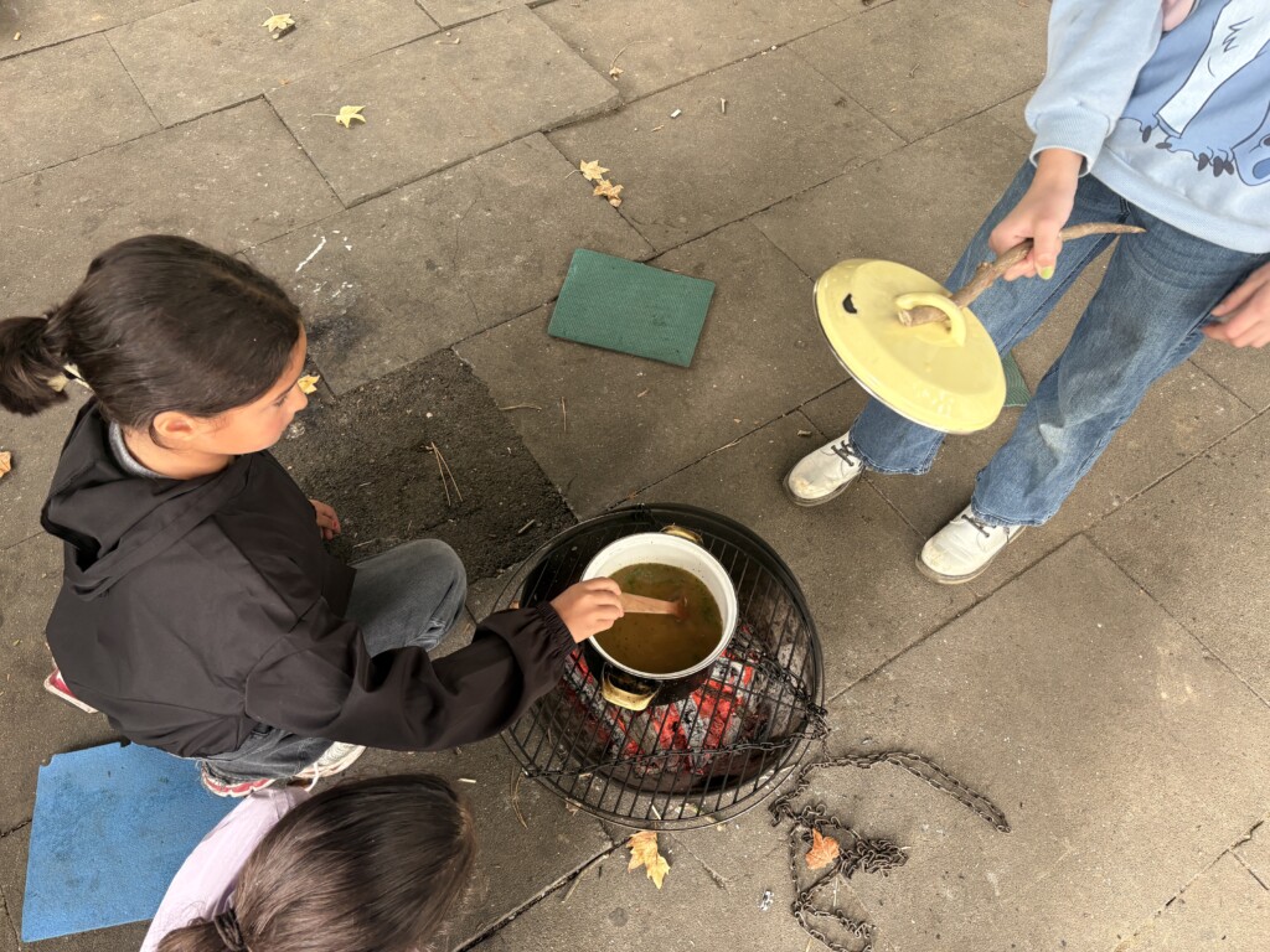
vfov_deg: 53.1
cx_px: 635
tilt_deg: -55.7
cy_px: 476
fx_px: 954
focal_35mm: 26
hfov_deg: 67.3
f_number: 1.6
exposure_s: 1/78
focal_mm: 5.96
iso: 125
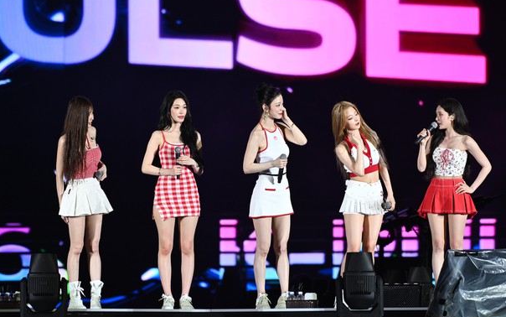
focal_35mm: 410
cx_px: 266
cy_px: 173
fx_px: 5656
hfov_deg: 5.1
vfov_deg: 3.2
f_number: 5.6
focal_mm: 380
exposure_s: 1/400
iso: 2000
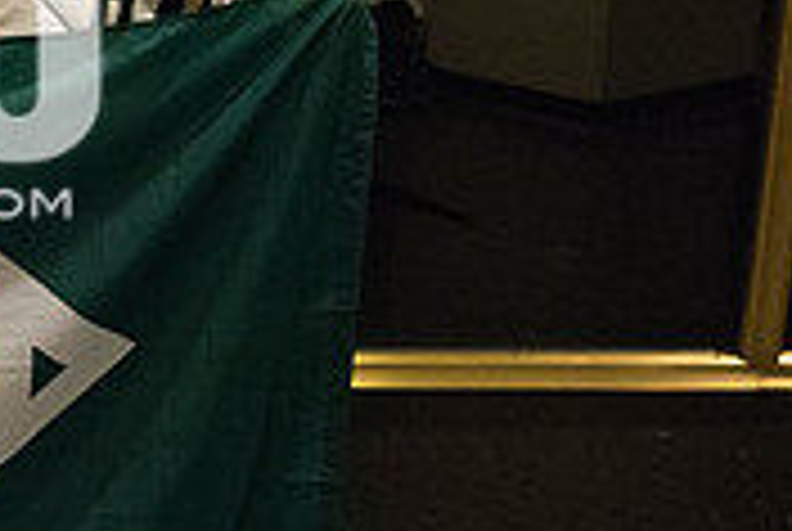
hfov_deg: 22.8
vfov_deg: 17.1
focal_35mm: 79
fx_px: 1741
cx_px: -238
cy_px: 43
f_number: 3.5
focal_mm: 24
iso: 10000
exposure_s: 1/80
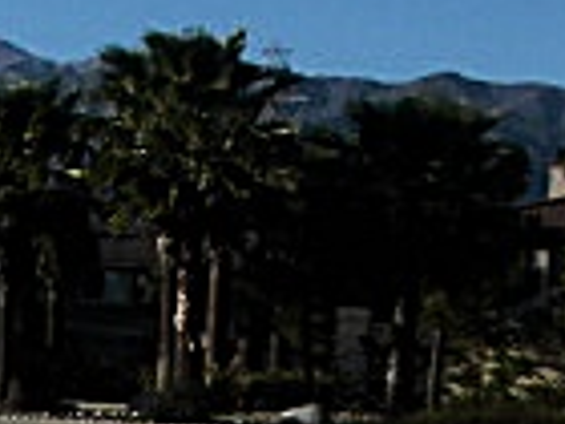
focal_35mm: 165
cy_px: 856
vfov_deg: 8.5
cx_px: 40
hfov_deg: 11.9
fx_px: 2693
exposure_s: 1/200
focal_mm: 6.3
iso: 50
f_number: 7.9
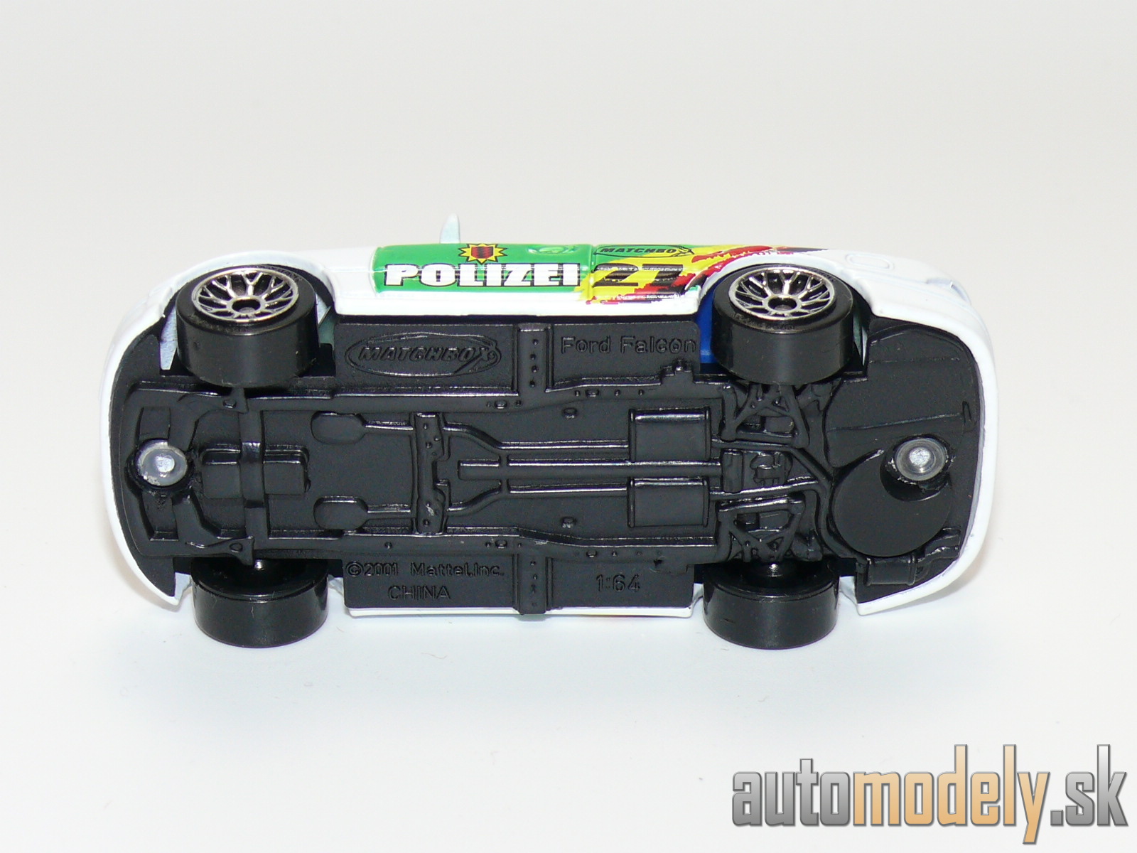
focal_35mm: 108
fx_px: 3547
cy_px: 426
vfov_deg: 13.7
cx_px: 568
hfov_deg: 18.2
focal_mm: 13.8
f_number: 4
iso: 100
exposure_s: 1/30
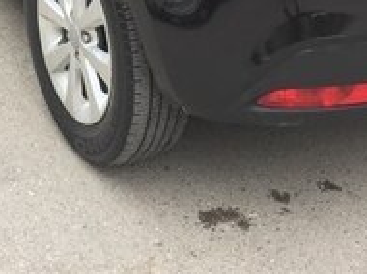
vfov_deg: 13.7
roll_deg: -1.6
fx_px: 1069
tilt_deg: -18.1
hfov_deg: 19.3
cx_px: 73
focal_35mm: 101
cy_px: -144
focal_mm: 4.15
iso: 32
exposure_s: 1/33
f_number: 2.2
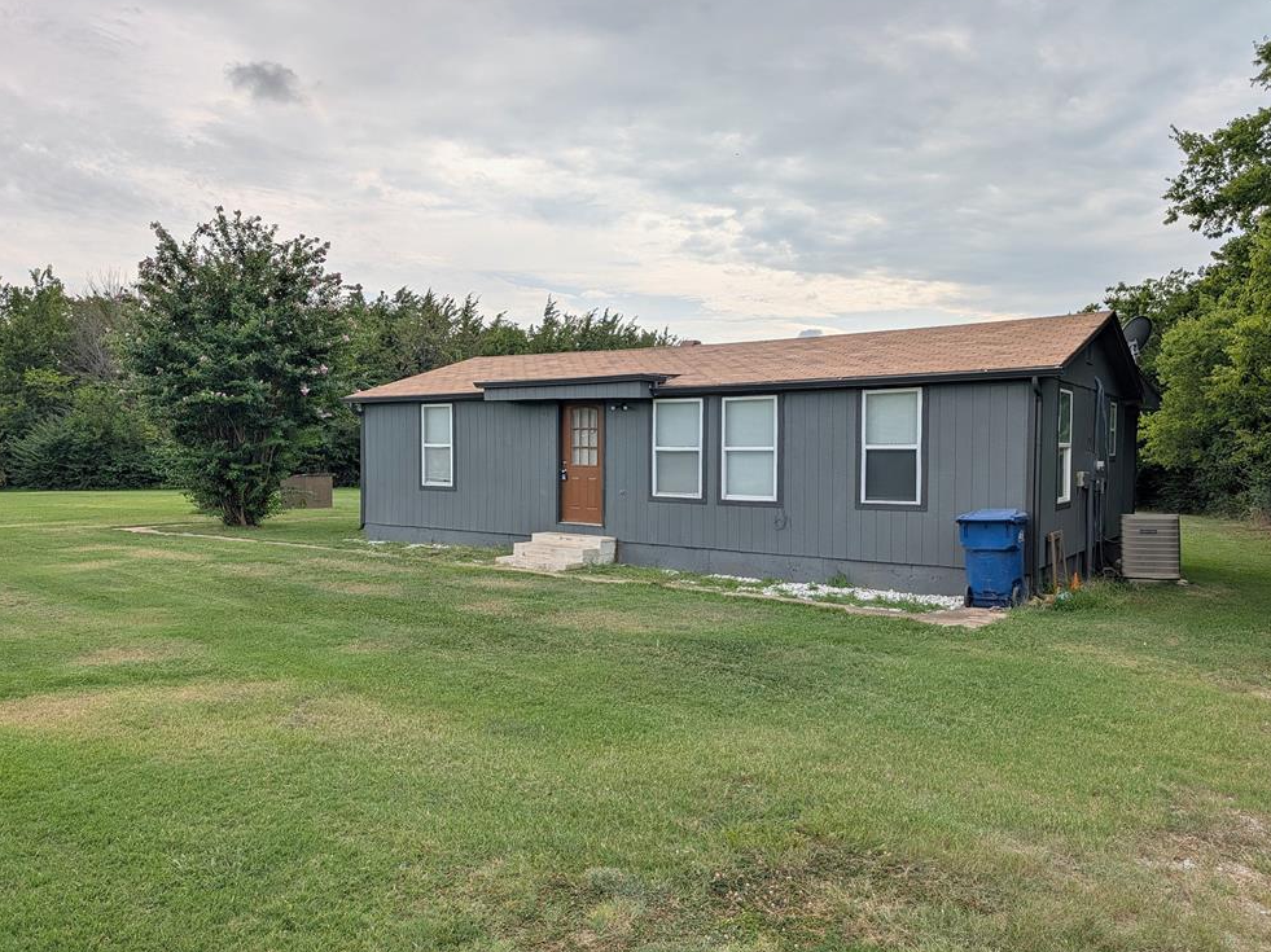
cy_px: 479
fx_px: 918
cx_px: 636
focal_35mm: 25
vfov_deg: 54.8
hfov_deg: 69.4
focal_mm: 6.9
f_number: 1.68
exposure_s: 1/999
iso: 21
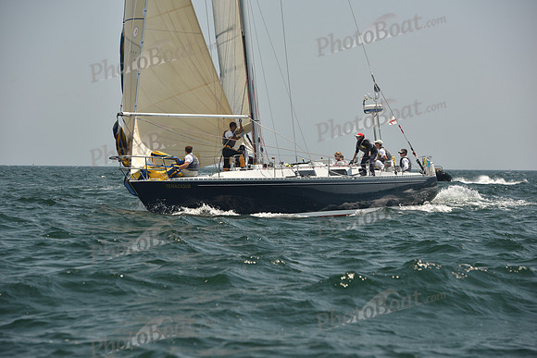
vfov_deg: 9.8
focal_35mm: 140
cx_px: 268
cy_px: 179
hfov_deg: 14.7
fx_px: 2089
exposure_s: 1/640
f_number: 6.3
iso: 250
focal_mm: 140
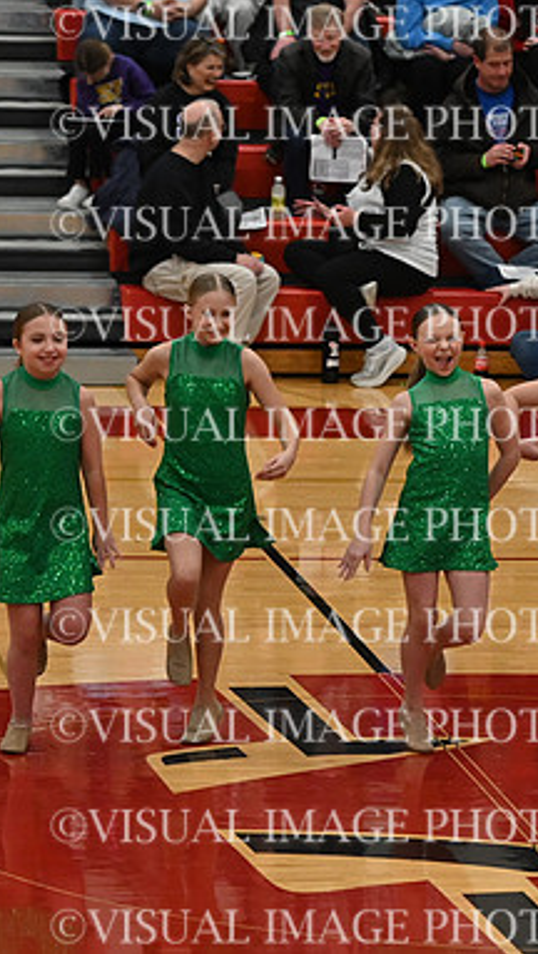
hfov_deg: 5.2
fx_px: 5897
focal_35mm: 233
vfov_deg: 9.2
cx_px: 411
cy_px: 475
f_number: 4
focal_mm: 98
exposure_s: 1/400
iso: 3200
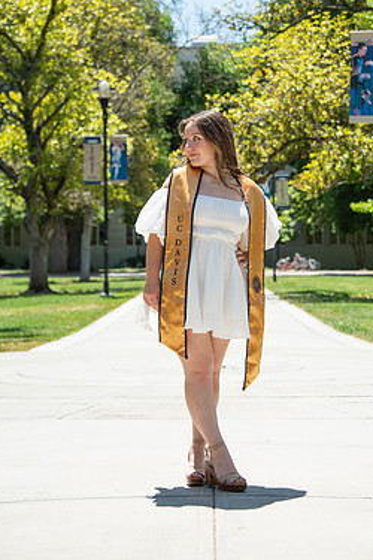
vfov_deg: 20.0
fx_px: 1585
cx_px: 213
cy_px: 230
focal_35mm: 102
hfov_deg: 13.4
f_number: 5.6
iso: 500
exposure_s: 1/2500
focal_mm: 85
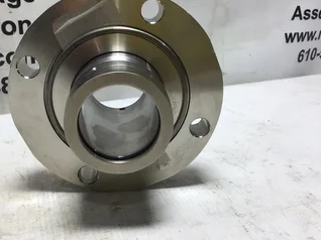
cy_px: 108
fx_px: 361
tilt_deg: -19.4
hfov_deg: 47.8
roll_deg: +0.8
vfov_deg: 36.7
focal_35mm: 39
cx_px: 140
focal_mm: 3.3
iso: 25
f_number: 2.4
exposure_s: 1/120
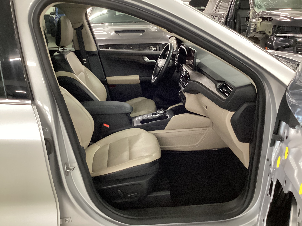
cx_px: 151
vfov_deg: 45.4
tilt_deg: -22.6
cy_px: 113
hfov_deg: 58.4
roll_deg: +1.3
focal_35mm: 31
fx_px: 270
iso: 500
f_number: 2.4
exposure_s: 1/25
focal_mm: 3.3
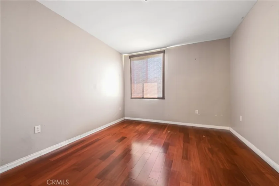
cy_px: 93
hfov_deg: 104.3
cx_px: 140
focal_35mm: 14
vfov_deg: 81.2
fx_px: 108
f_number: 8
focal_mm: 14
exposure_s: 1/1.25
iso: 400
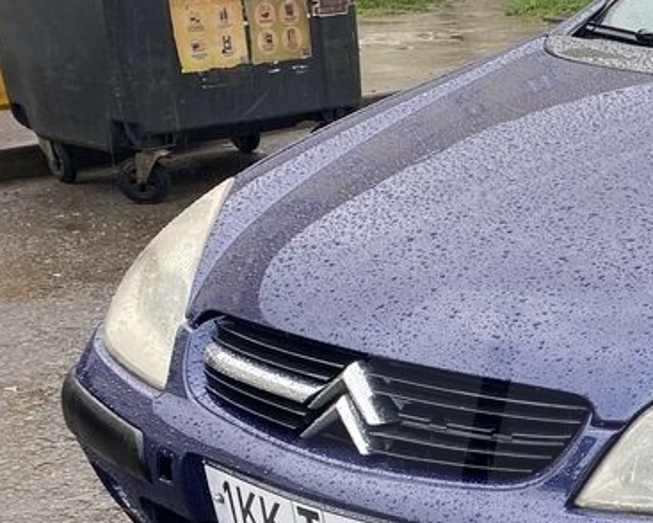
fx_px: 1605
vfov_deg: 18.4
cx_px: 1016
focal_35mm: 83
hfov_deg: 19.6
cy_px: 406
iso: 32
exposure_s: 1/122
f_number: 1.8
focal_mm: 4.25
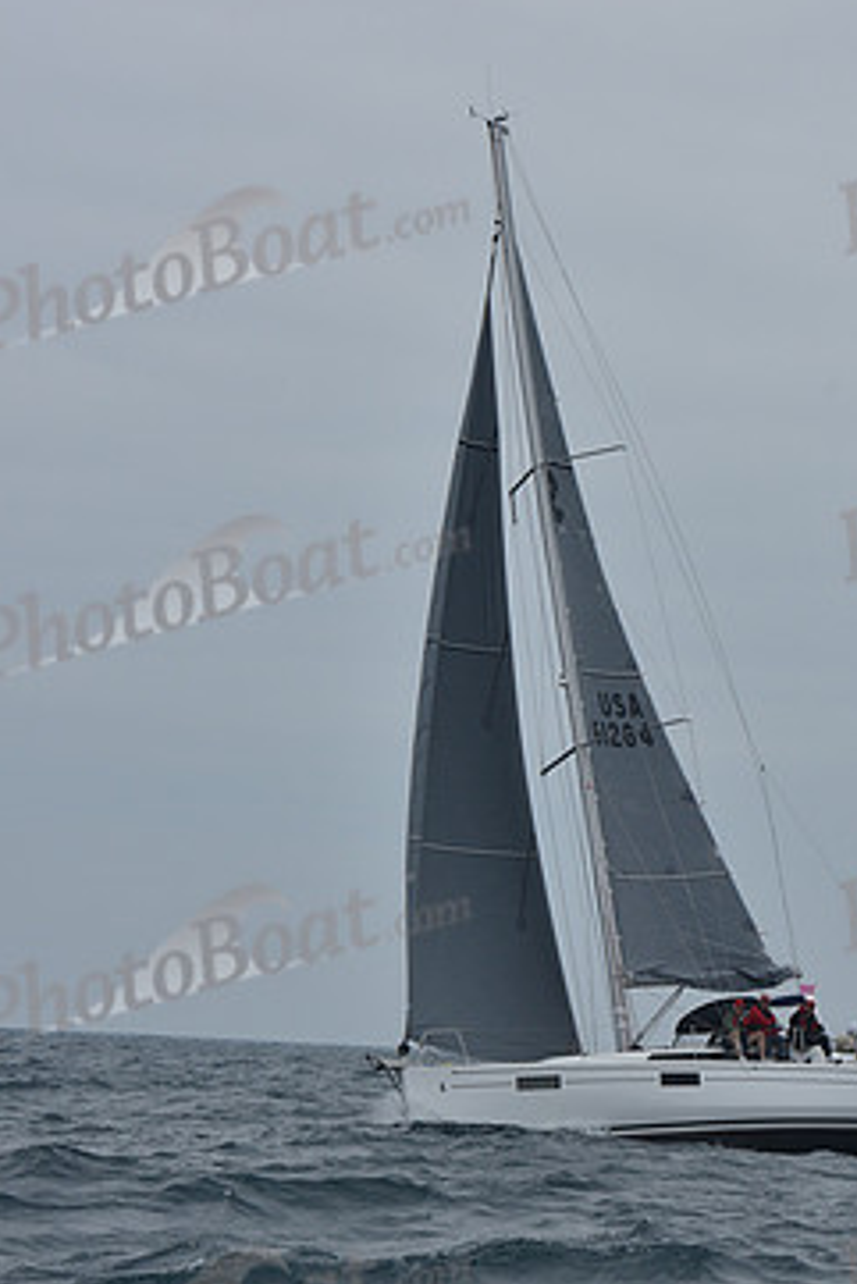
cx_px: 656
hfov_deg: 7.0
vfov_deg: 10.5
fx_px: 6992
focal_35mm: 196
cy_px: 726
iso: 250
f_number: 8
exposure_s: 1/800
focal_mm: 122
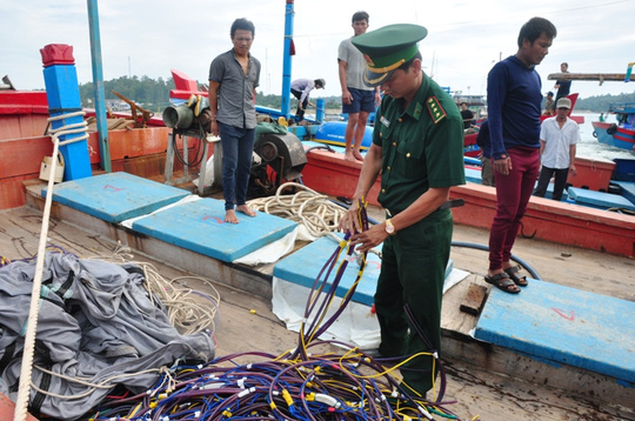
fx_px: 475
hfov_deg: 67.5
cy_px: 210
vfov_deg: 47.8
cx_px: 318
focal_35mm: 27
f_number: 7.1
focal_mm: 18
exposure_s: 1/200
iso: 200
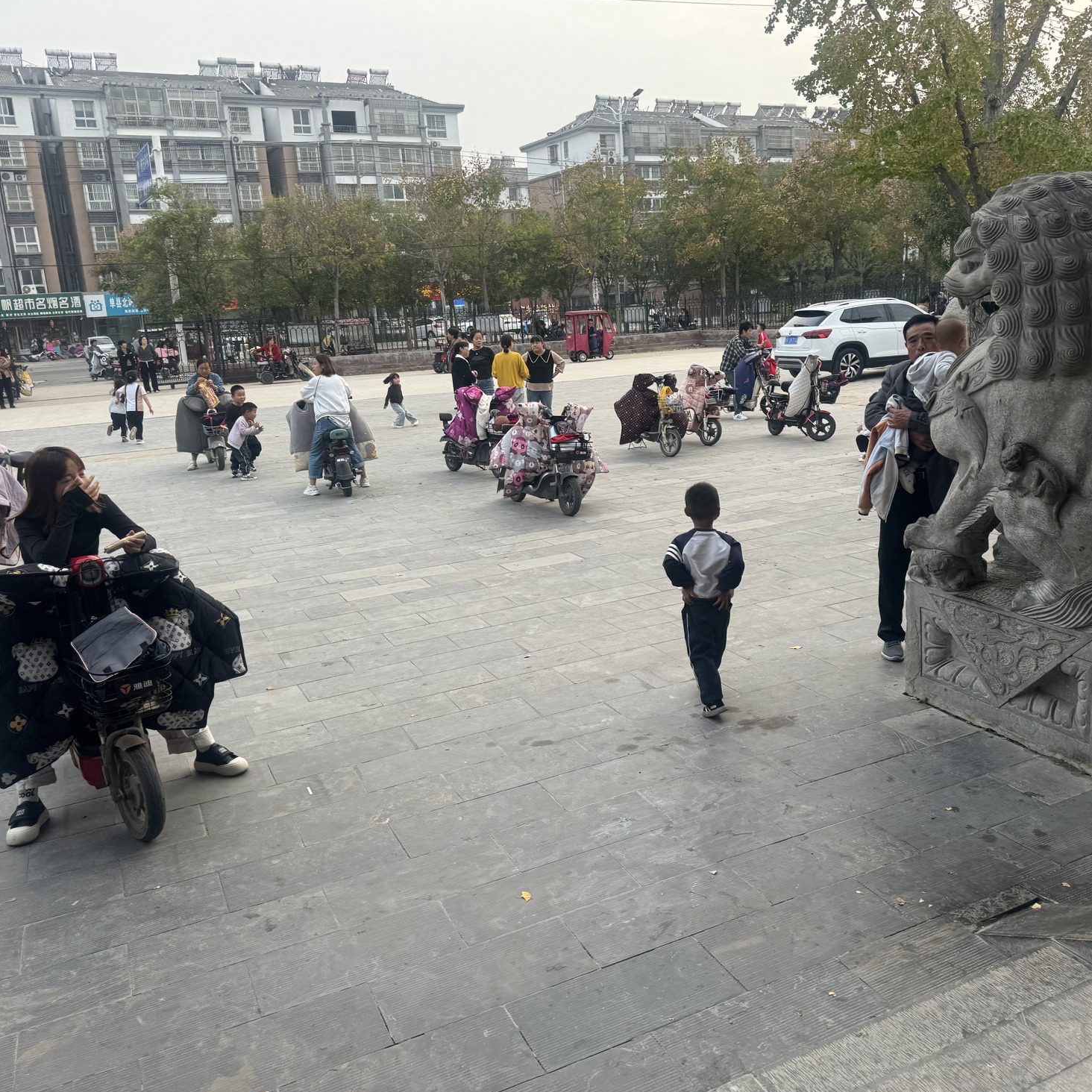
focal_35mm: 29
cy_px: 541
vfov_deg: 55.6
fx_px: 1035
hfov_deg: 55.5
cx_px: 602
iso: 80
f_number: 1.78
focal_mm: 6.76
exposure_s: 1/329
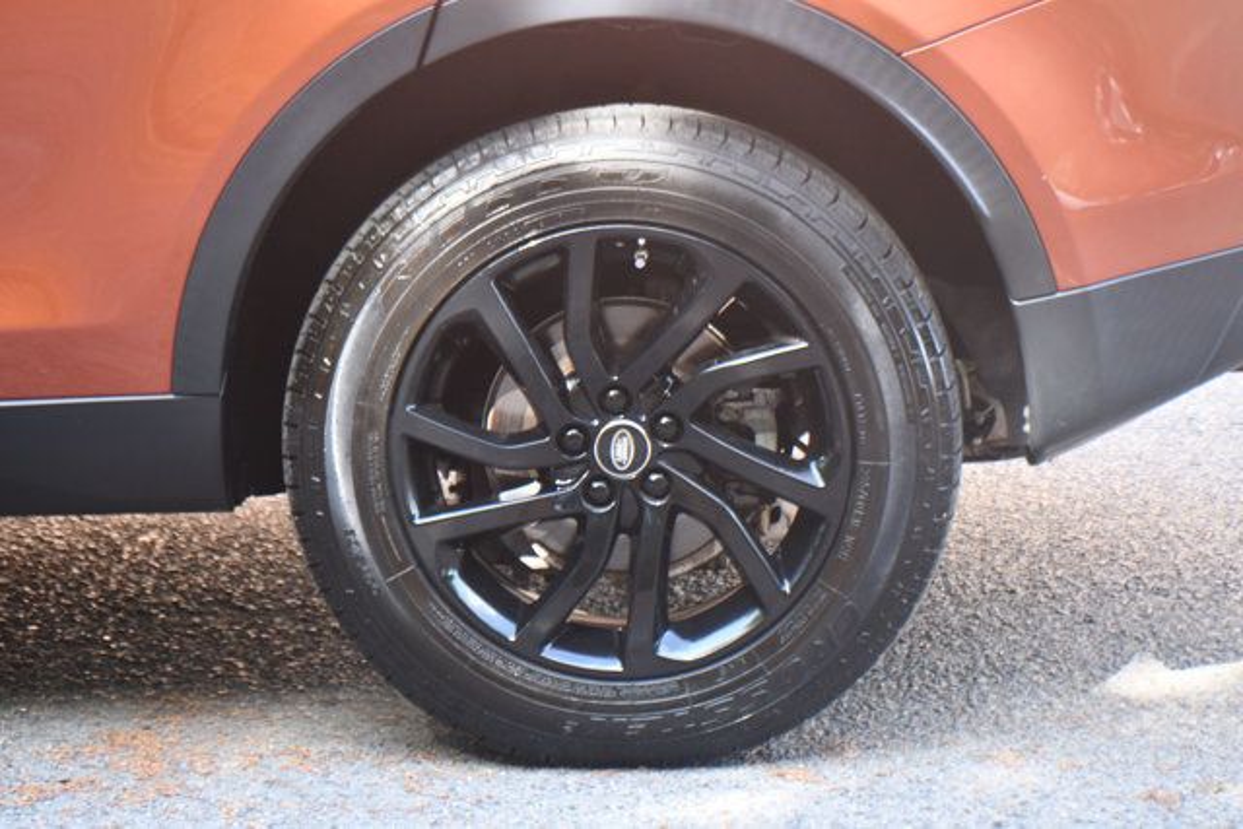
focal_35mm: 127
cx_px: 622
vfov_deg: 10.8
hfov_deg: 16.1
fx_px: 4386
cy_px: 414
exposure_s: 1/200
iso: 800
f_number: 4.8
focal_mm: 85
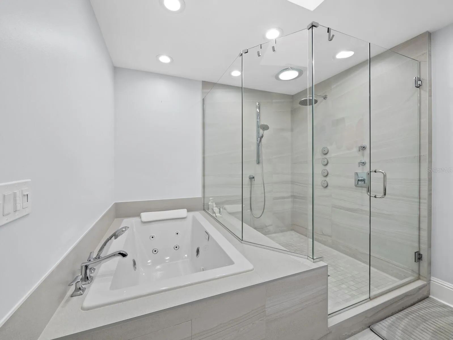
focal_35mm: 14
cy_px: 170
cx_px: 226
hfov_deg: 102.0
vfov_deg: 85.7
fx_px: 183
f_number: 7.1
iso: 400
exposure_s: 1/15
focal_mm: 7
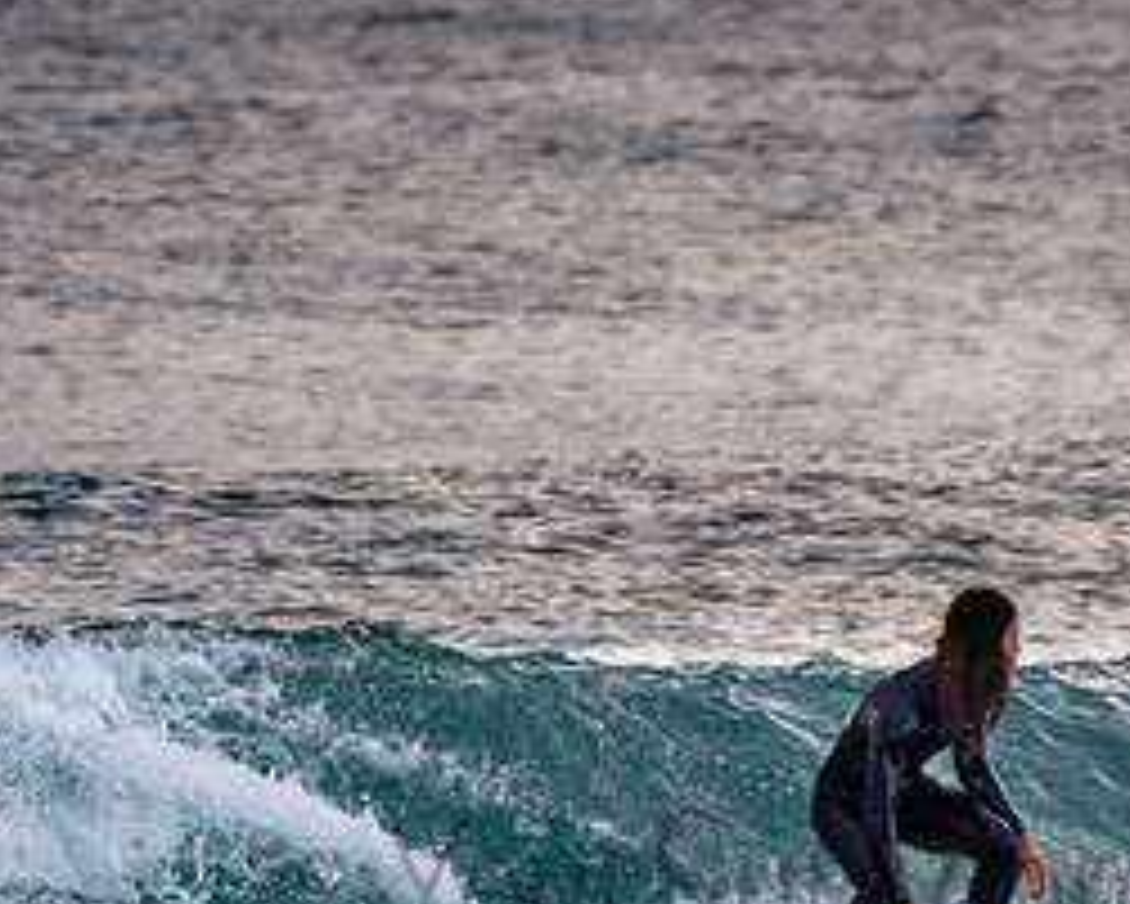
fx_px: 42456
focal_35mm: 1269
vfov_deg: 1.2
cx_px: 851
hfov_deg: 1.5
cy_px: 839
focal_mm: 390
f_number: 5.6
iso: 1400
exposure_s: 1/1000
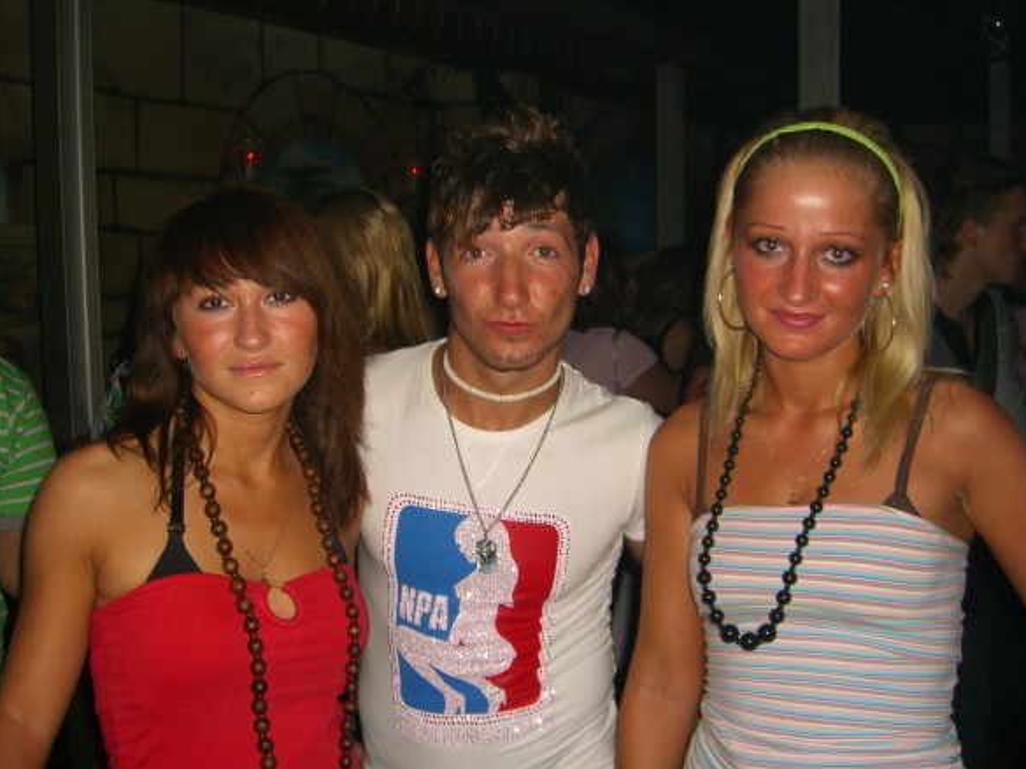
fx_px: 1155
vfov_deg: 36.8
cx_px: 521
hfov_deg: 47.9
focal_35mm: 39
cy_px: 393
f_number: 2.8
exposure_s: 1/60
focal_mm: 7.9
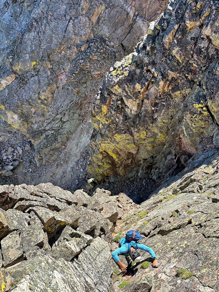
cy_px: 146
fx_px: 202
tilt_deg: -48.9
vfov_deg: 71.6
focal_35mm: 24
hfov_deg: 56.8
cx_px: 110
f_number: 1.78
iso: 80
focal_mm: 6.86
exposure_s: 1/1721
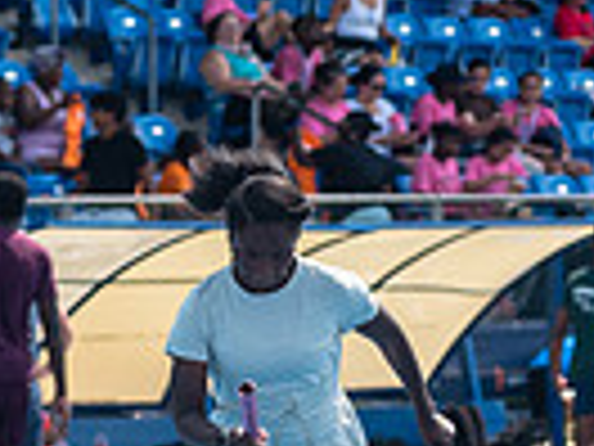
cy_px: 475
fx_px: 9781
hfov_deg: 3.5
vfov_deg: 2.6
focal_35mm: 570
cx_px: 288
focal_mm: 135
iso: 160
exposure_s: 1/1000
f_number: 5
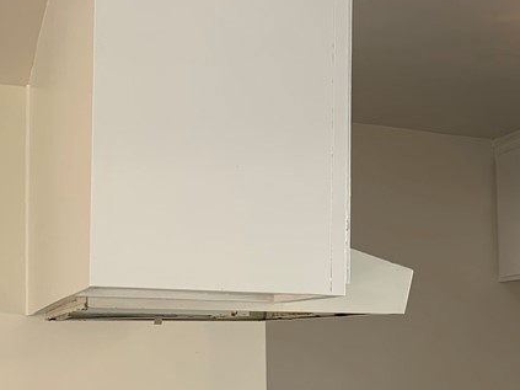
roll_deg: +0.8
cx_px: 569
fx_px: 946
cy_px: 342
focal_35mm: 63
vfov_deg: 22.8
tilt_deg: +0.8
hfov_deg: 28.1
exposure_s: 1/121
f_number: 1.8
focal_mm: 4.25
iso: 40
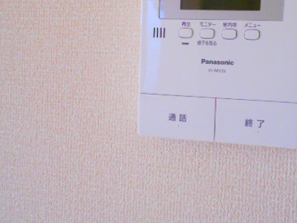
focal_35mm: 41
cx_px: 208
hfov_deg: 44.8
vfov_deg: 34.6
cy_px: 65
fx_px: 352
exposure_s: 1/250
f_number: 3.2
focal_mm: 4.6
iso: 500
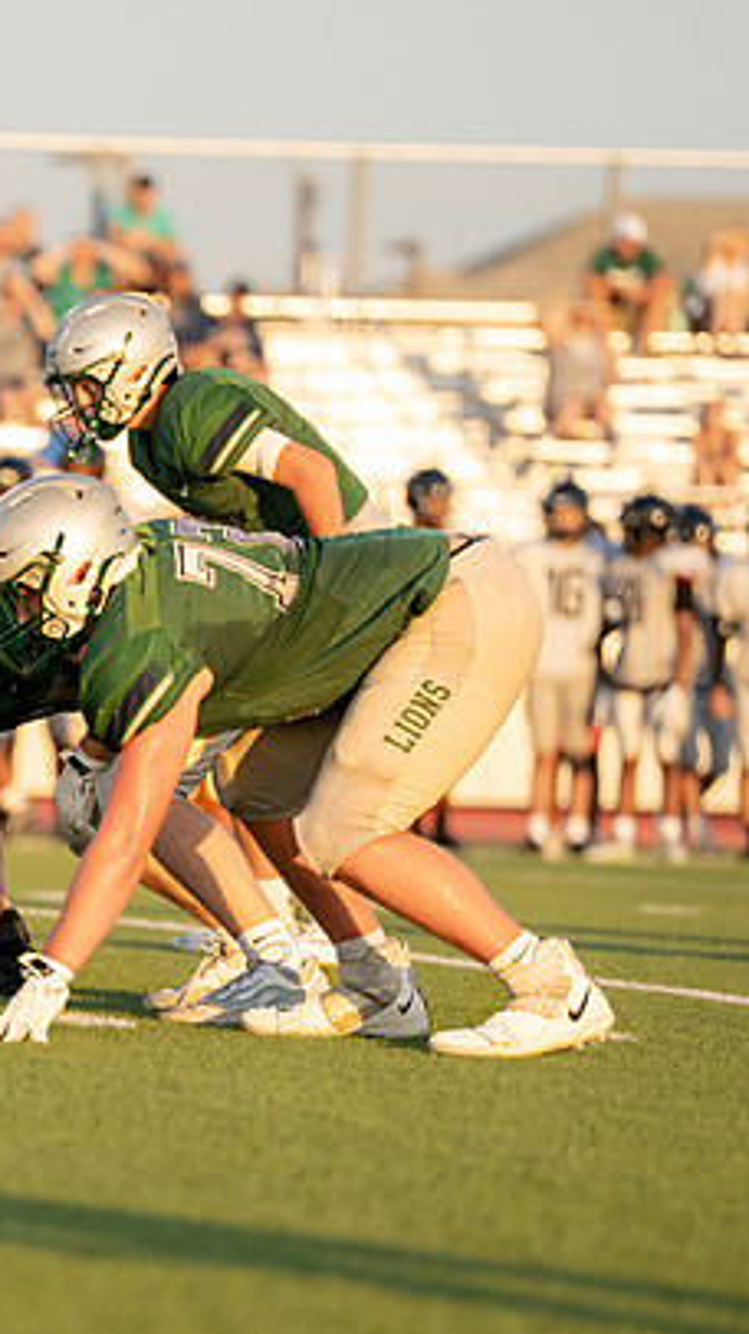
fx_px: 11525
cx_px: -154
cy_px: 756
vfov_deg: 6.6
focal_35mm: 326
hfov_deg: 3.7
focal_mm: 180
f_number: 2.8
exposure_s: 1/3200
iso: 800
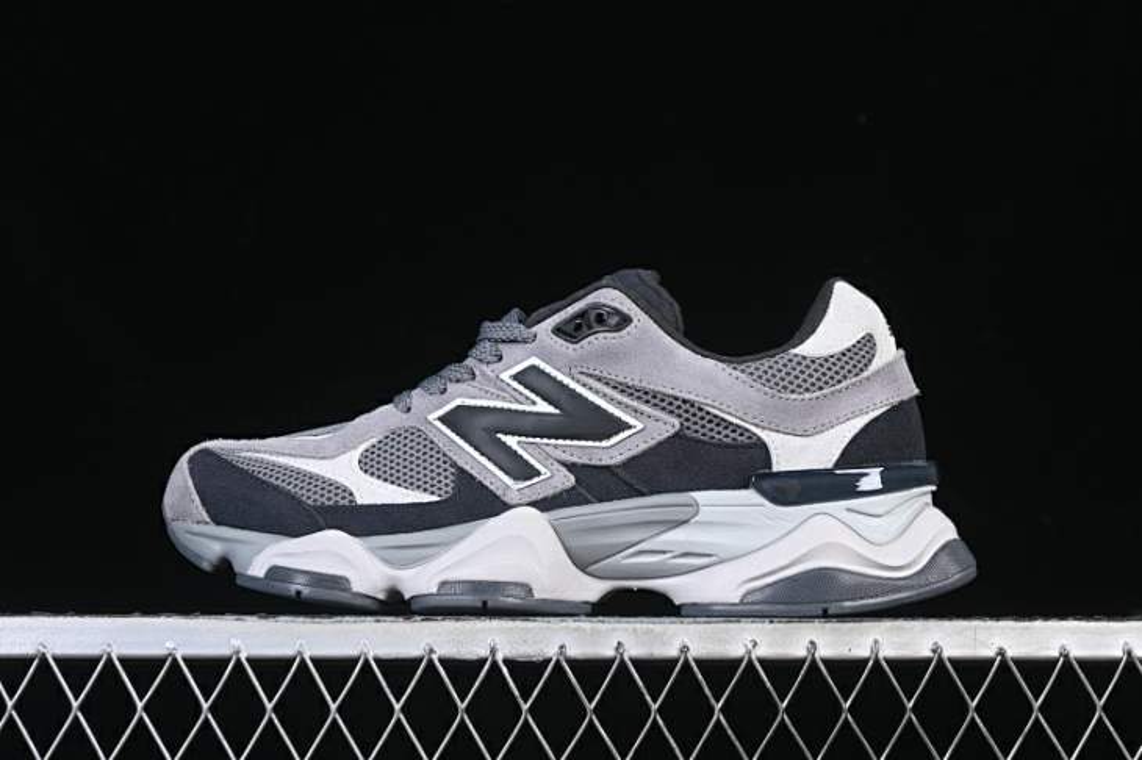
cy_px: 380
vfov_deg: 18.2
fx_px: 2378
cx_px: 571
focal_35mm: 75
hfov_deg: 27.0
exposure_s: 1/60
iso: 160
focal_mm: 50
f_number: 6.3
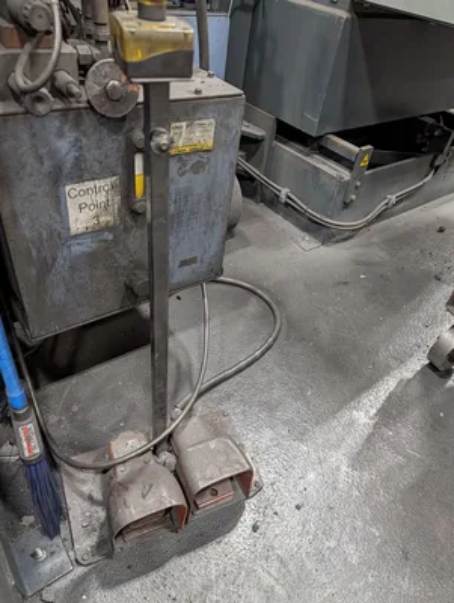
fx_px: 419
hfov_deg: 56.9
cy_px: 302
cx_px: 227
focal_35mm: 24
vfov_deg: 71.5
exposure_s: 1/120
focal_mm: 6.9
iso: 350
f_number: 1.68
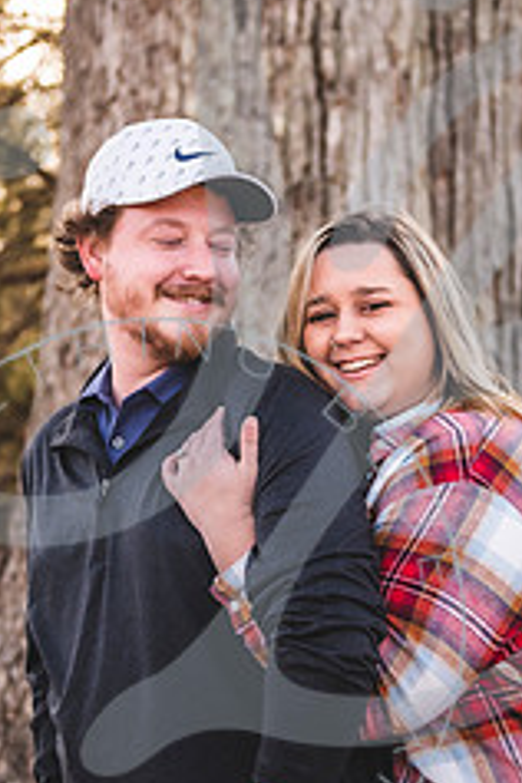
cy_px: 373
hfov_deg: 15.0
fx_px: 1979
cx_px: 307
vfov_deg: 22.4
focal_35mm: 91
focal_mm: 48
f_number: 2.8
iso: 100
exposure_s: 1/250
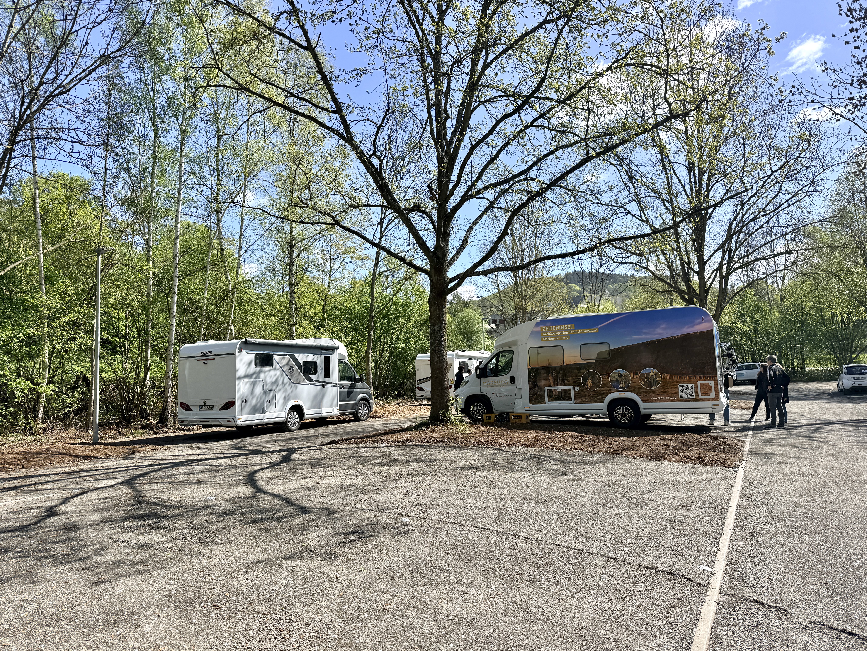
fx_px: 601
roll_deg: +1.0
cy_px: 326
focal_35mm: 24
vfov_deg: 56.8
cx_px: 434
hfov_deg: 71.6
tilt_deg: +5.0
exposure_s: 1/3425
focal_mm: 6.76
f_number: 1.78
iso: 80
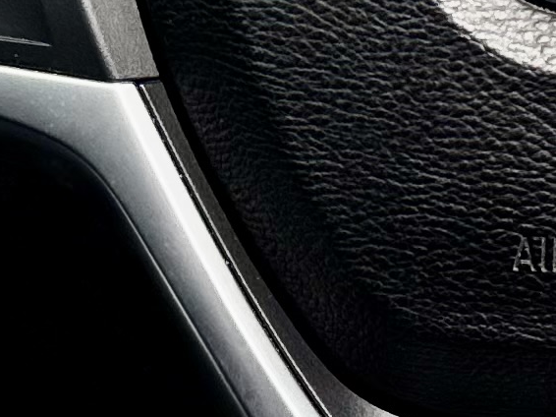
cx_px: 544
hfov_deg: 11.5
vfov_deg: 8.5
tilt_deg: -20.0
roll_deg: -1.3
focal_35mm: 171
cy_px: -153
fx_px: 2745
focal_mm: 6.76
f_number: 1.78
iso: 80
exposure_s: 1/2252
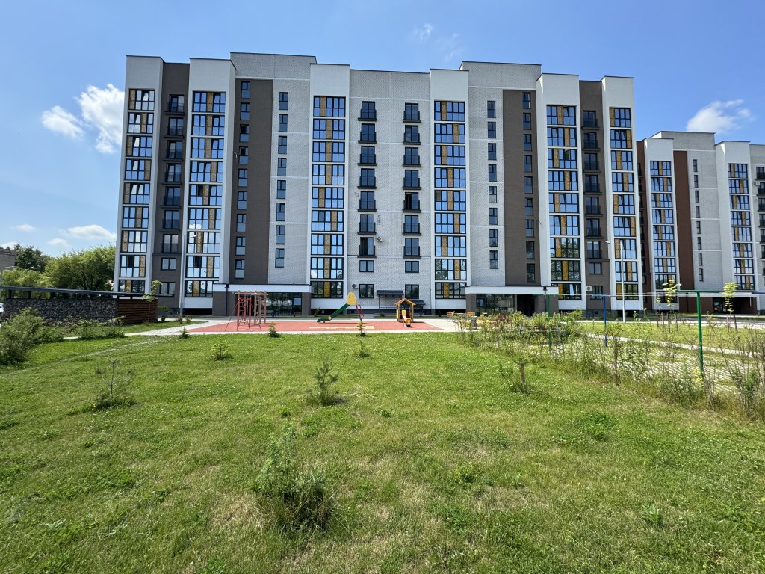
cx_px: 382
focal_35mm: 14
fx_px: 309
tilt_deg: +2.8
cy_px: 287
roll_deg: -0.2
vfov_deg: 85.7
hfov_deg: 102.1
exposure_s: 1/868
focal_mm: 2.22
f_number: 2.2
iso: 40
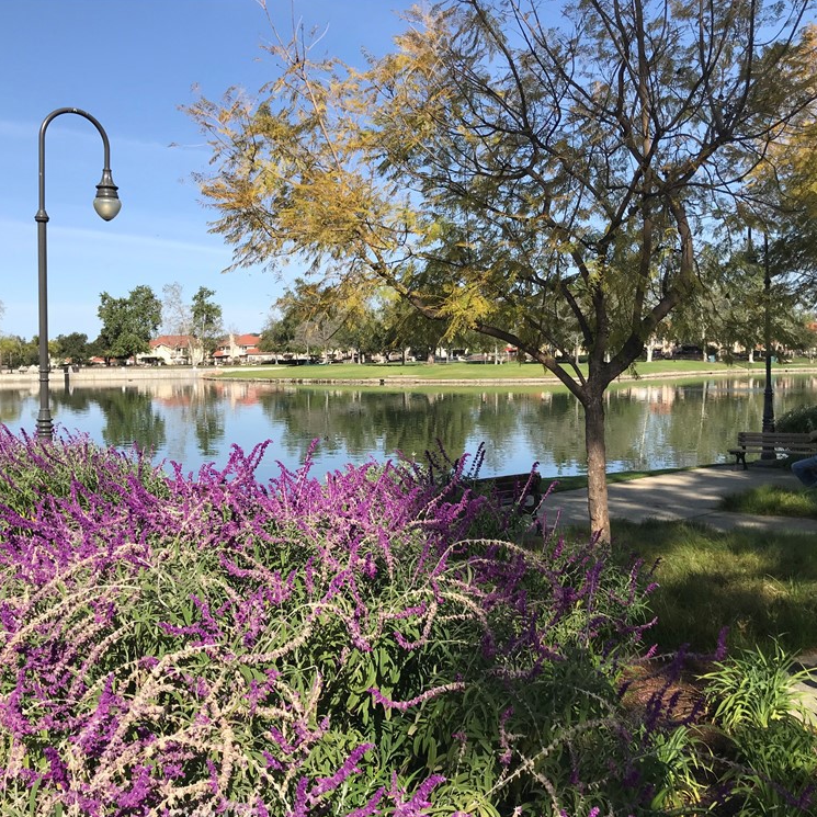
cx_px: 417
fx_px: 908
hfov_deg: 48.4
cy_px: 415
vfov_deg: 48.4
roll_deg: +0.9
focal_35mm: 34
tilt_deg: -2.1
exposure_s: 1/1953
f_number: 1.8
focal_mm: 3.99
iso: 20
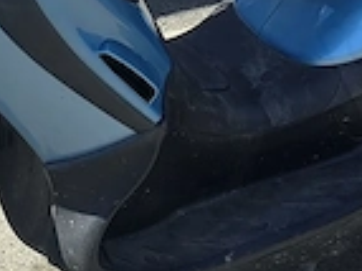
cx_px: 291
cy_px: -71
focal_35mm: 161
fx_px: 1682
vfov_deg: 9.1
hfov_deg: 12.2
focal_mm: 6.3
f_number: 1.7
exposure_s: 1/512
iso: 12
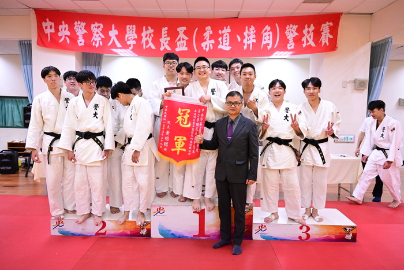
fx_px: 309
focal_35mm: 28
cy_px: 135
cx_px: 202
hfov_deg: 66.4
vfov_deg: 47.2
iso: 2500
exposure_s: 1/200
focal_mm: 27.5
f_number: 4
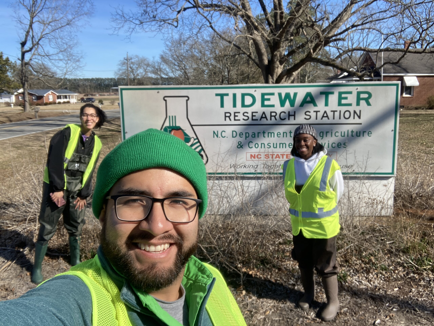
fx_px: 401
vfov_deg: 44.2
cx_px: 217
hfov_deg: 56.8
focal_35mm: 32
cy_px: 163
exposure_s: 1/903
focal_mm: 2.87
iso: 20
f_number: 2.2
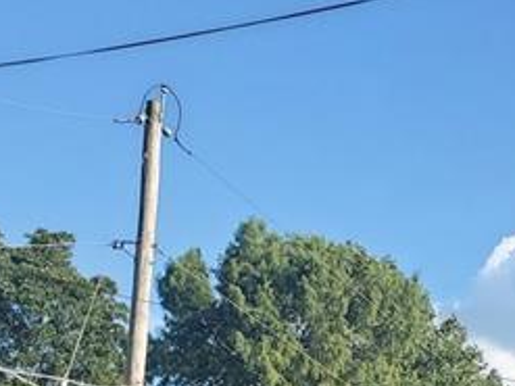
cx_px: 778
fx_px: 1606
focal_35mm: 108
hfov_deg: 16.5
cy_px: 730
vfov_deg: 12.3
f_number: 2.4
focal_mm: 4.3
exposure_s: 1/720
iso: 50
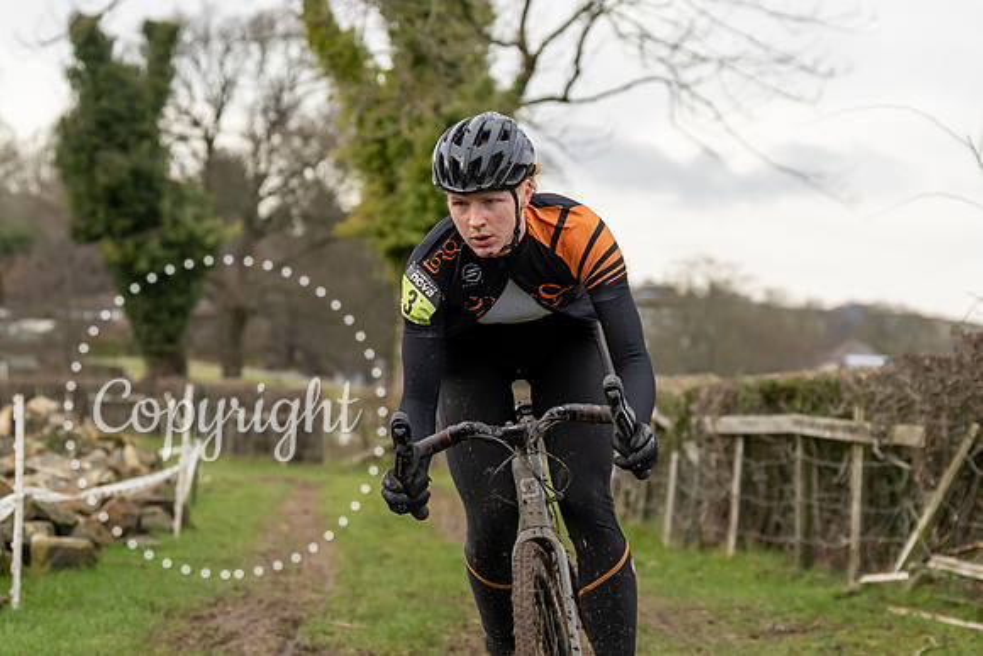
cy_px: 280
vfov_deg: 9.3
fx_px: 4026
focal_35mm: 147
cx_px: 498
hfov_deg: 13.9
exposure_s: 1/1000
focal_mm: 70
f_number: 3.5
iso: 800
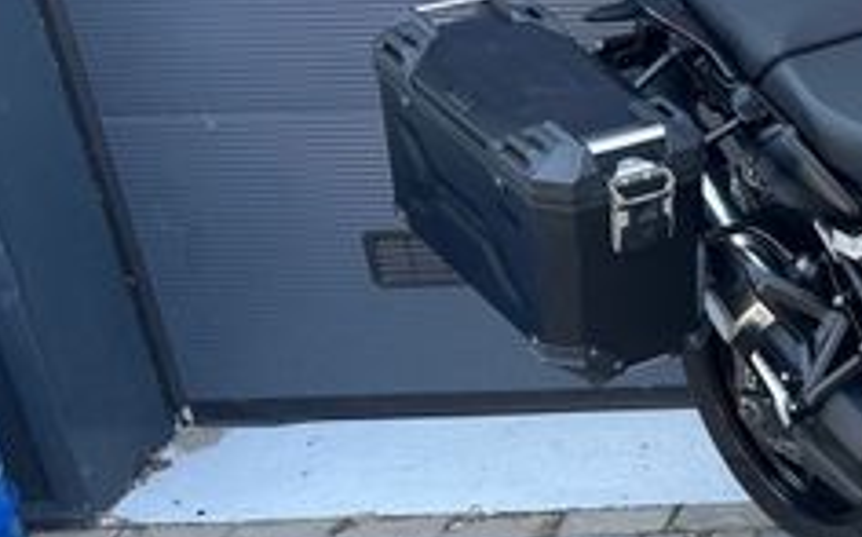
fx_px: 1619
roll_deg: +1.6
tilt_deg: -24.8
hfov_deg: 25.3
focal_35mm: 69
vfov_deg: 18.8
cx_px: 1154
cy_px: 325
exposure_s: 1/272
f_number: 1.78
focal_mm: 6.86
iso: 80
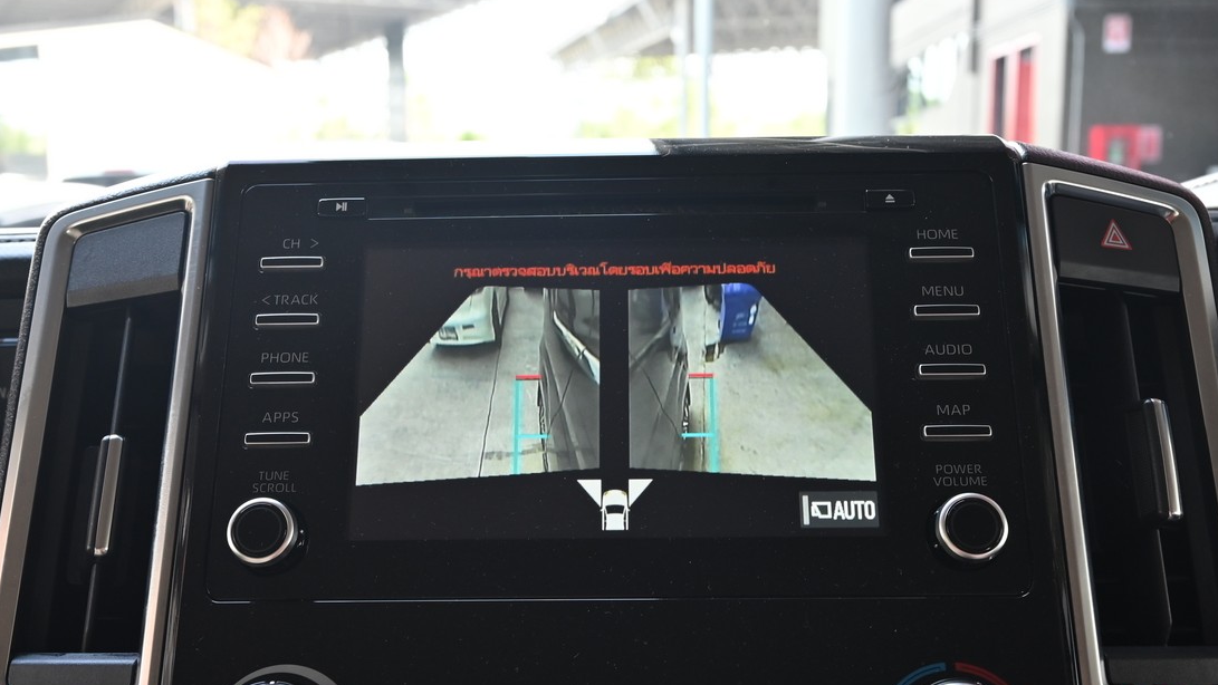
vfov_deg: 31.2
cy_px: 395
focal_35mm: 38
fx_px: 1227
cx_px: 612
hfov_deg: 52.8
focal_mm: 24
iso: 400
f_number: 6.7
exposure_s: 1/30
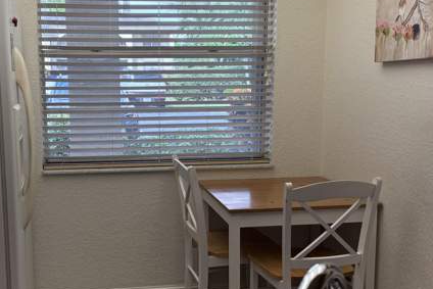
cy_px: 159
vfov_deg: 26.5
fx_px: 614
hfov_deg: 38.6
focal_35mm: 51
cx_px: 163
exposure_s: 1/238
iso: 100
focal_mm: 5.96
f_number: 1.6
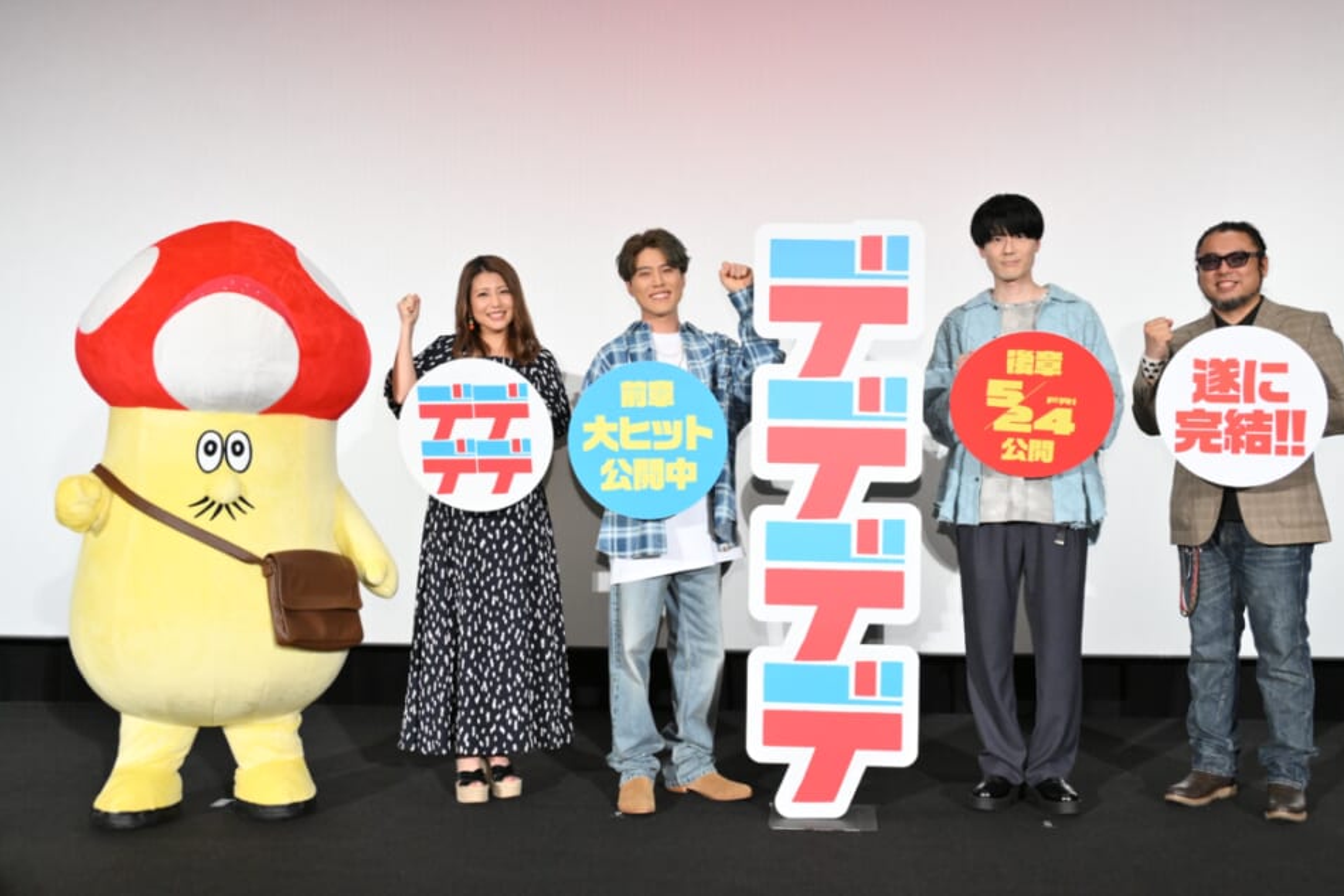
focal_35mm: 41
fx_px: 1531
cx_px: 701
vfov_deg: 32.6
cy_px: 414
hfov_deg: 47.4
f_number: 5
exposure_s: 1/200
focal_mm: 38
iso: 2500
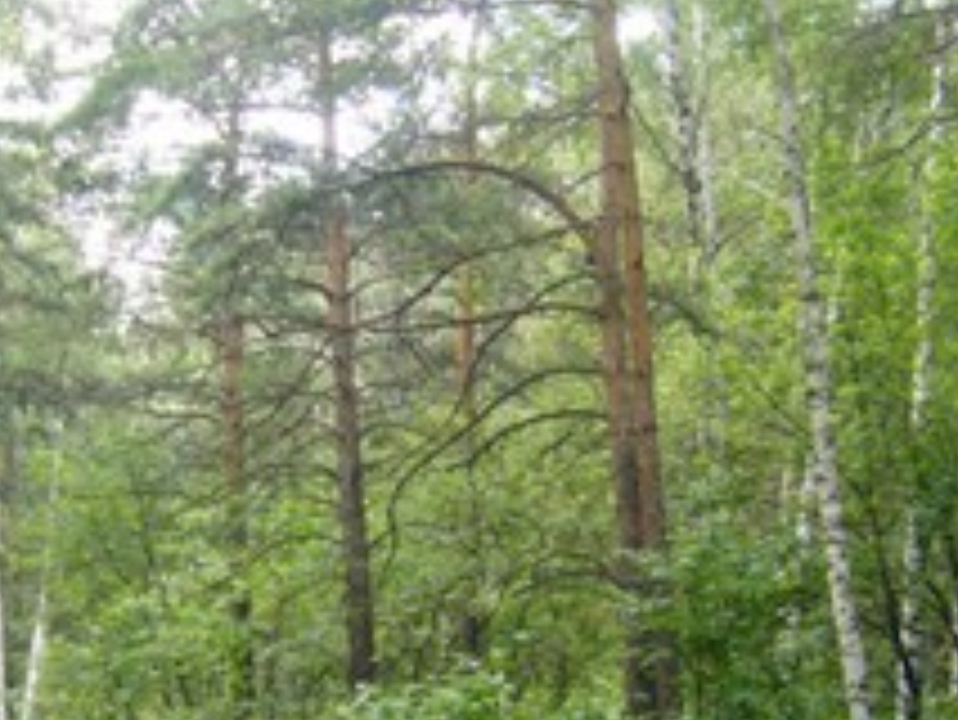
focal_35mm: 82
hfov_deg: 23.8
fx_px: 2271
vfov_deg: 18.0
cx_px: 369
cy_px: 403
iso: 100
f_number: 2.8
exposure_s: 1/100
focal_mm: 5.8
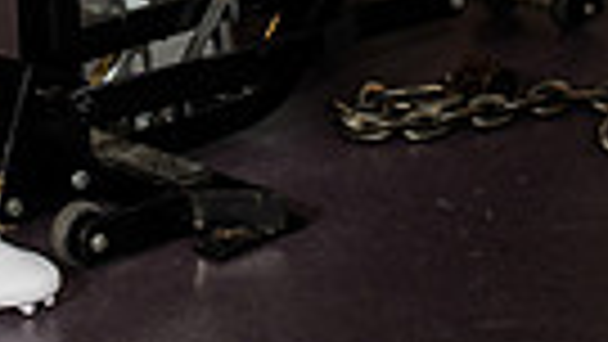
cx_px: -45
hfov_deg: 16.5
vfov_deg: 8.6
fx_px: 2032
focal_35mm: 126
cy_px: -522
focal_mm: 36
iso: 500
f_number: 5.6
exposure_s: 1/250
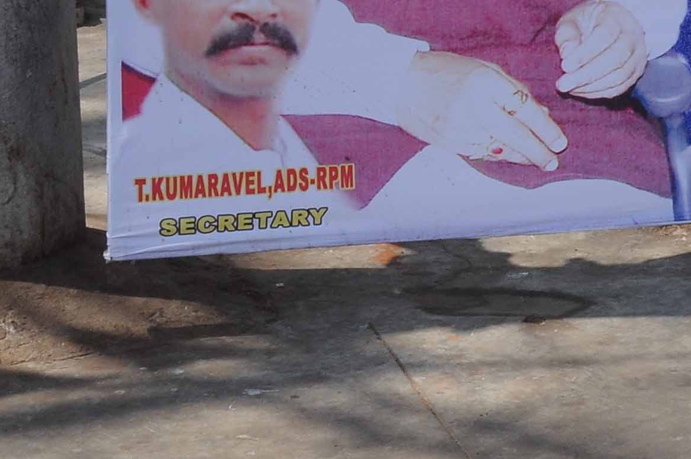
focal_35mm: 155
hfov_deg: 12.4
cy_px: -190
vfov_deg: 8.7
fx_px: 2972
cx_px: 1160
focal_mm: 28
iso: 250
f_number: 18
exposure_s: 1/125
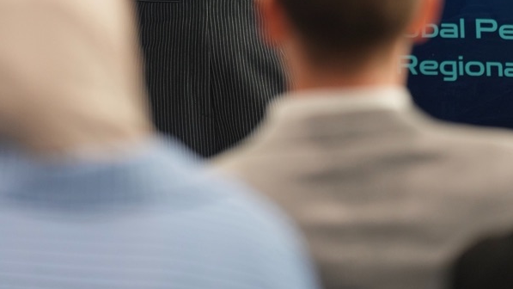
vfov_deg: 3.9
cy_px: -64
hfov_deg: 6.9
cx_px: 256
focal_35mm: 311
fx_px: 4231
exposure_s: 1/200
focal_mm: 197
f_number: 2.8
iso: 1250
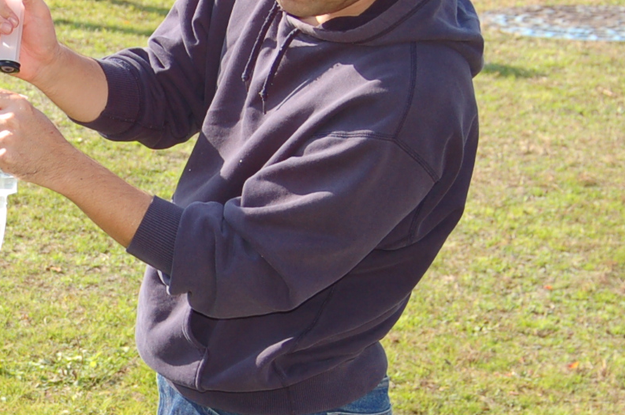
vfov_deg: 10.3
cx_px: -61
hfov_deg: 15.1
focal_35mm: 132
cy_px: 237
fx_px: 2295
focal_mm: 31
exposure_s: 1/320
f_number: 6.3
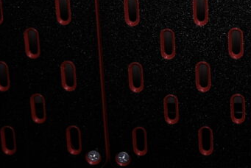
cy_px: 131
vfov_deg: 9.7
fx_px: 984
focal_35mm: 141
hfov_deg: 14.1
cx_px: 300
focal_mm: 31.4
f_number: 4.7
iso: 250
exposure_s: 1/15
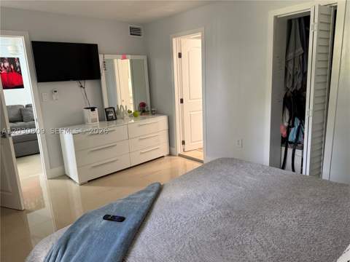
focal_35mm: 24
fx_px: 243
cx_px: 175
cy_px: 131
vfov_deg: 56.8
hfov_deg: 71.6
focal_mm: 6.76
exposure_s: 1/60
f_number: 1.78
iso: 250
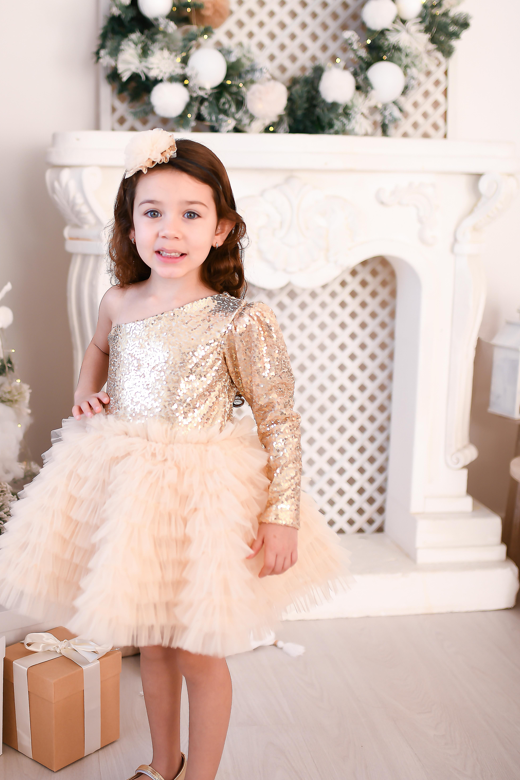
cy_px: 344
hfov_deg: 27.3
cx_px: 168
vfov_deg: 40.3
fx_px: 1062
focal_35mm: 49
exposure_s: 1/250
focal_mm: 35
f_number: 1.8
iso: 160
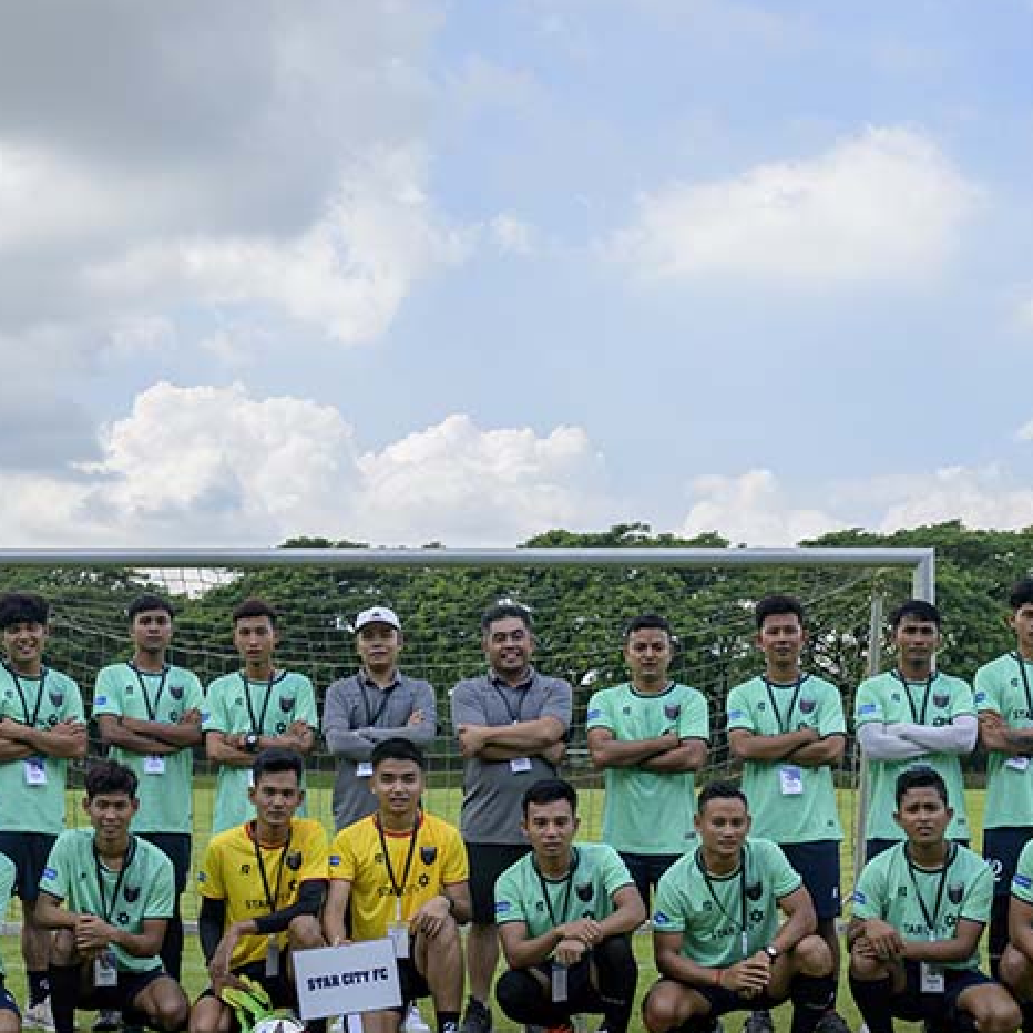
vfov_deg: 34.1
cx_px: 410
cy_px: 581
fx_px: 1684
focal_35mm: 50
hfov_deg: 34.0
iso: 400
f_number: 8
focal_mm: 28.5
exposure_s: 1/400
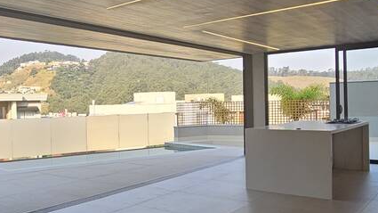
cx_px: 54
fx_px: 361
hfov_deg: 50.5
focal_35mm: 36
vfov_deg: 32.8
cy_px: 112
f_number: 2.2
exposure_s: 1/305
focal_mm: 2.2
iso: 50
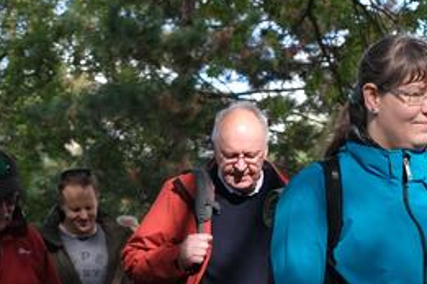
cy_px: 283
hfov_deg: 15.1
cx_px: 330
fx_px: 1601
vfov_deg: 10.1
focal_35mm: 135
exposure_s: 1/200
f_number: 5
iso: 250
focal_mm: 29.3
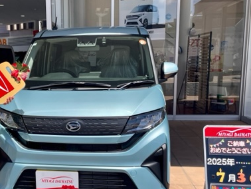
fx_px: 319
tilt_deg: -9.9
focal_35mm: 44
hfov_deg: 42.0
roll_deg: +0.6
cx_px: 74
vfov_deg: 32.8
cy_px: 115
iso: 32
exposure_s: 1/3125
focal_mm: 4.2
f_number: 1.6
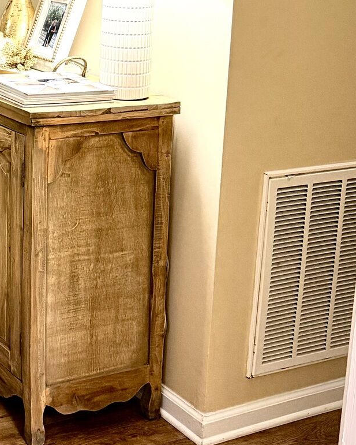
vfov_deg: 26.5
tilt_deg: -10.2
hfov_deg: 19.8
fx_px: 922
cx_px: -128
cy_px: 73
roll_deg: -0.3
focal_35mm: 70
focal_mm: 6.76
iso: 400
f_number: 1.78
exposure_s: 1/120
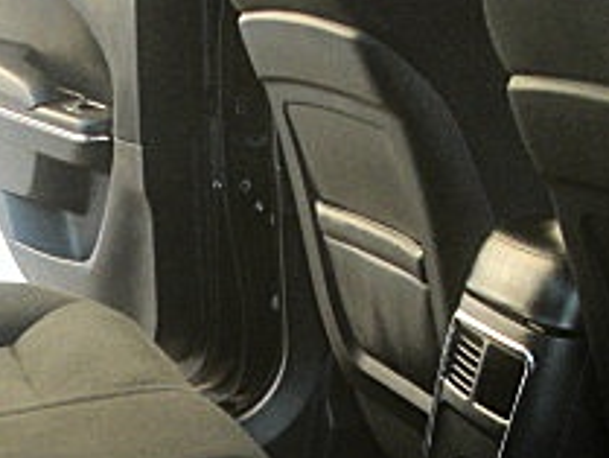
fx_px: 1936
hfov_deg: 17.8
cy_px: 464
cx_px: 160
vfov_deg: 13.3
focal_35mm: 110
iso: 200
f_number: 2.8
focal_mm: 6.3
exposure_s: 1/100
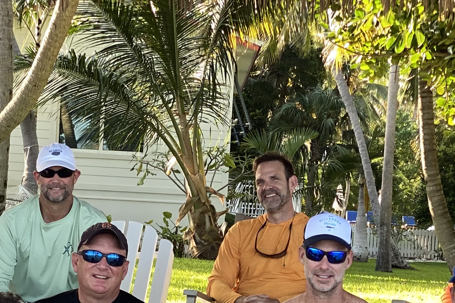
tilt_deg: -4.4
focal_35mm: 147
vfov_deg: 9.2
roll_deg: -3.7
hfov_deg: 13.9
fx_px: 1858
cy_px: 366
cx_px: 143
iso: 20
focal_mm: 6
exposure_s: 1/100
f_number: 2
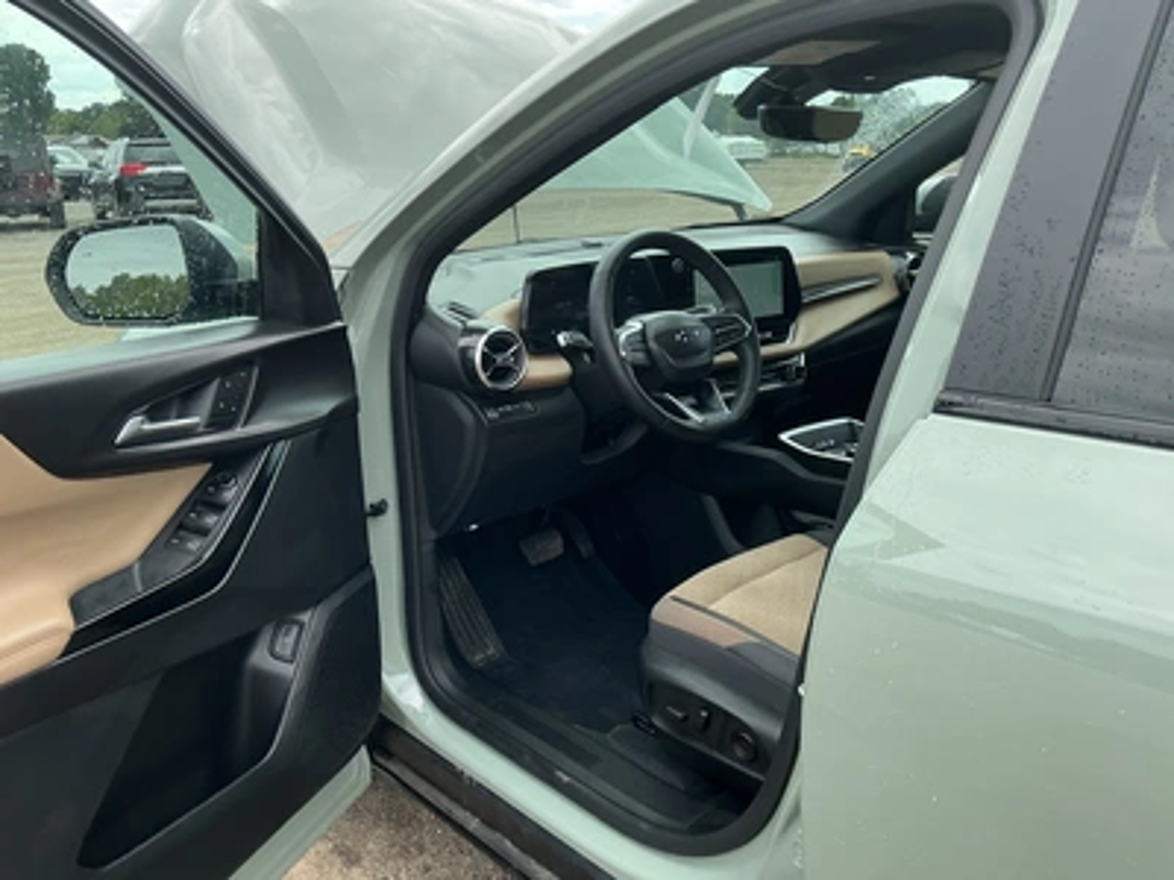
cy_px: 440
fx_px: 950
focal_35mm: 28
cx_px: 587
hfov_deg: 63.4
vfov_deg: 49.7
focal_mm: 3
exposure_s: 1/442
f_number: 1.8
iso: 25
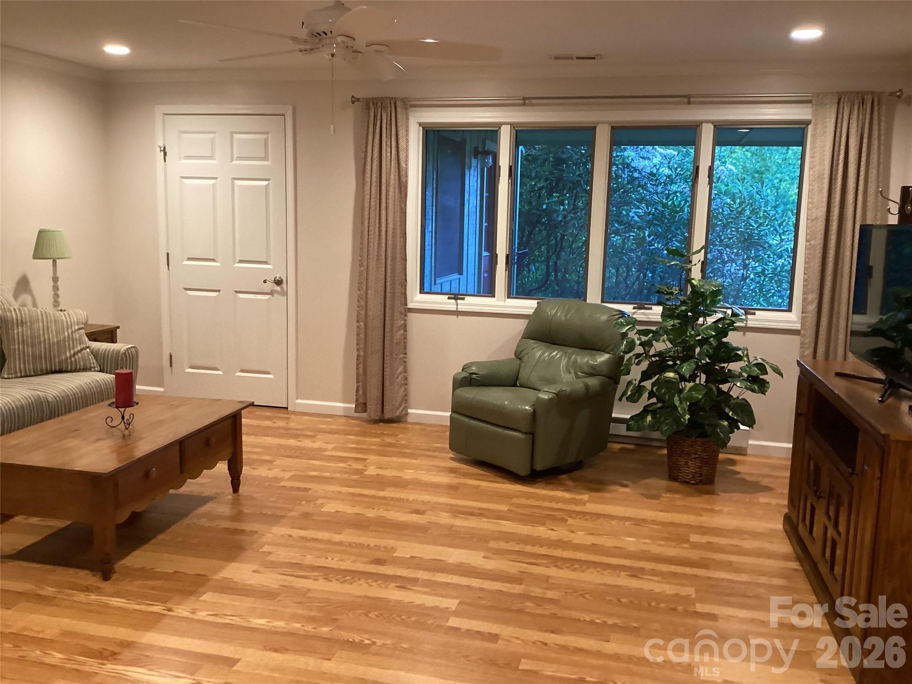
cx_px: 456
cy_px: 342
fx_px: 817
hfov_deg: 58.4
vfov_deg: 45.4
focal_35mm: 31
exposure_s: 1/50
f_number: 2.4
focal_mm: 3.3
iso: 320
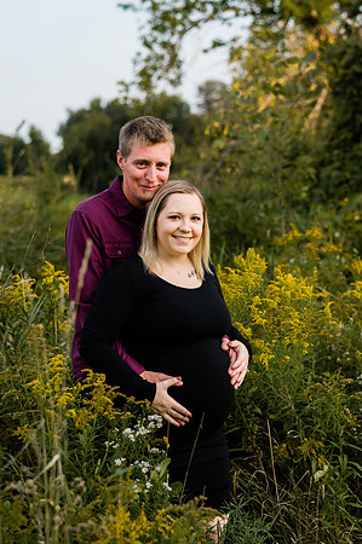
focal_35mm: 58
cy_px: 272
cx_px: 181
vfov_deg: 34.5
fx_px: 877
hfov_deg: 23.3
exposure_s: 1/640
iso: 200
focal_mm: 58
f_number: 2.8
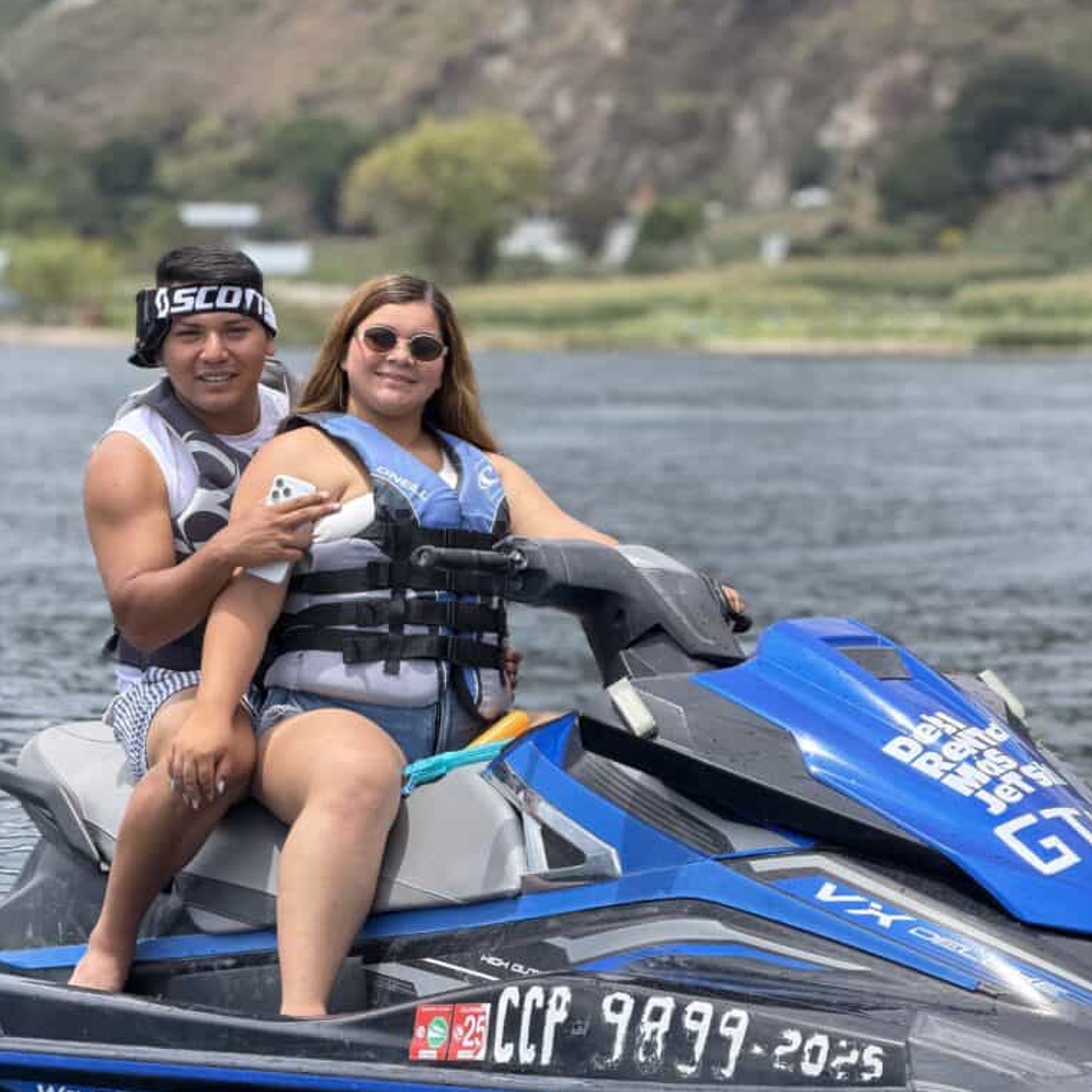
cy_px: 659
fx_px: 4247
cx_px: 550
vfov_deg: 14.6
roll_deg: +2.0
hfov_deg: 14.7
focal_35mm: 119
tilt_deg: -5.1
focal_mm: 16.89
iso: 40
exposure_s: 1/638
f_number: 2.8
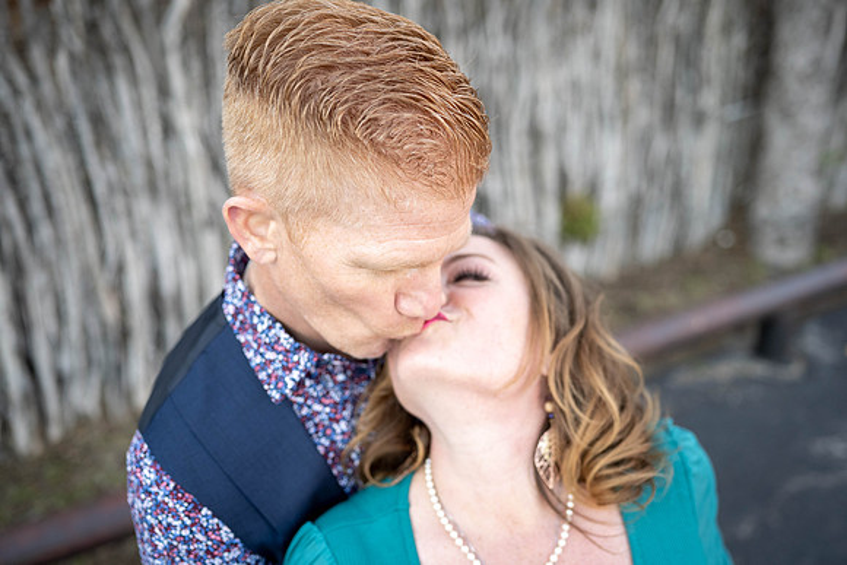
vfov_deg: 37.9
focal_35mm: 35
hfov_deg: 54.4
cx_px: 424
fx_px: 824
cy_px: 282
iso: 640
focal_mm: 35
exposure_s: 1/800
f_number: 2.5
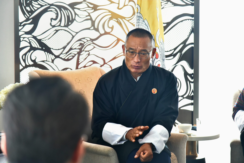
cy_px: 82
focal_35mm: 120
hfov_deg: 17.1
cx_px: 122
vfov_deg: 11.4
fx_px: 813
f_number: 4.5
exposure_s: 1/125
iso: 2500
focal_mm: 120
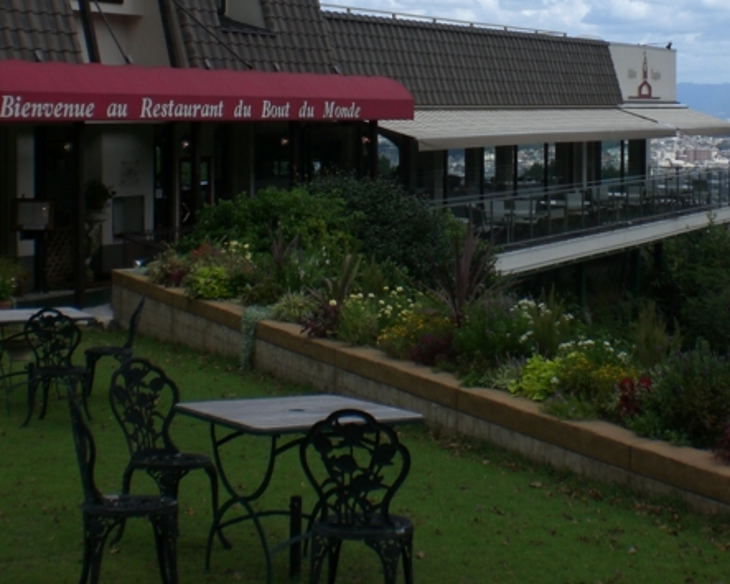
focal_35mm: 67
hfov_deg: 28.0
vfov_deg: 22.5
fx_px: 1447
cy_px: 112
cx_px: 527
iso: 50
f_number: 4.4
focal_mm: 6.3
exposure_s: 1/640
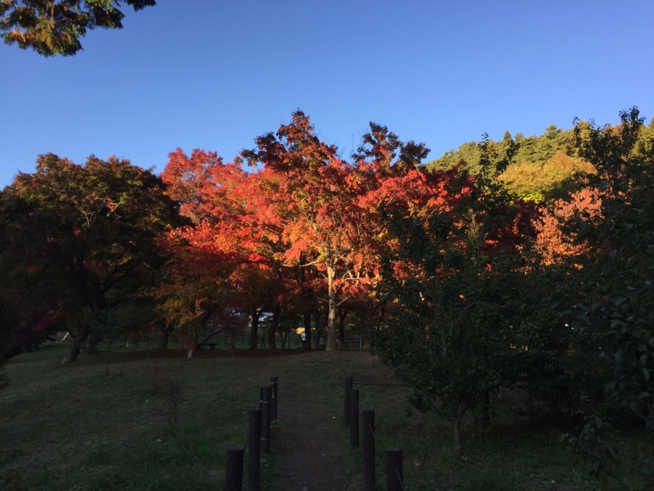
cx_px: 327
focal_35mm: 29
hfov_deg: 61.7
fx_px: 548
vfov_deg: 48.2
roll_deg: +0.5
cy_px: 246
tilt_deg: +9.3
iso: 32
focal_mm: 4.15
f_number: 2.2
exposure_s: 1/460
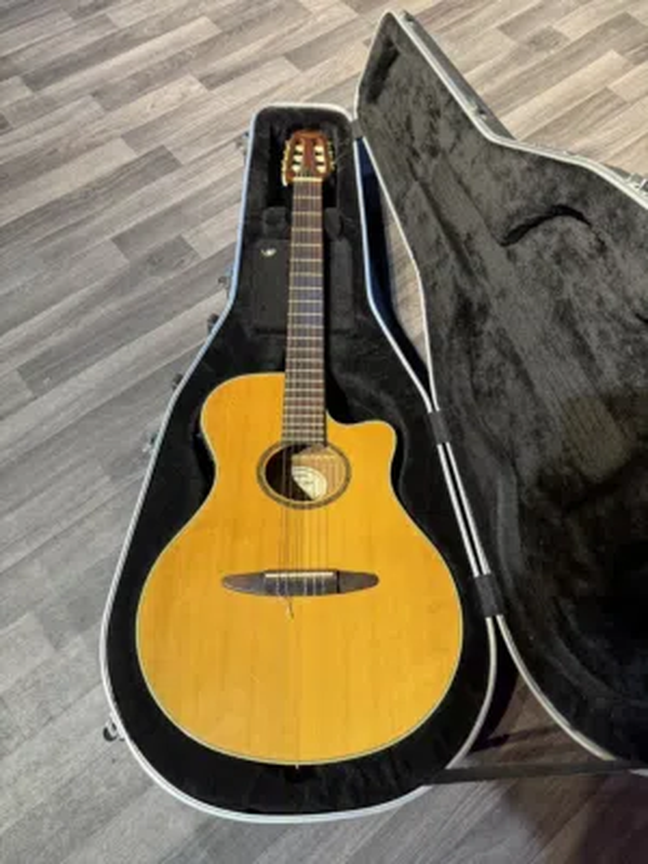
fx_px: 599
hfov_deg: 56.8
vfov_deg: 71.6
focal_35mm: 24
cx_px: 324
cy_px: 432
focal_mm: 6.76
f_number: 1.78
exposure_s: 1/50
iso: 200
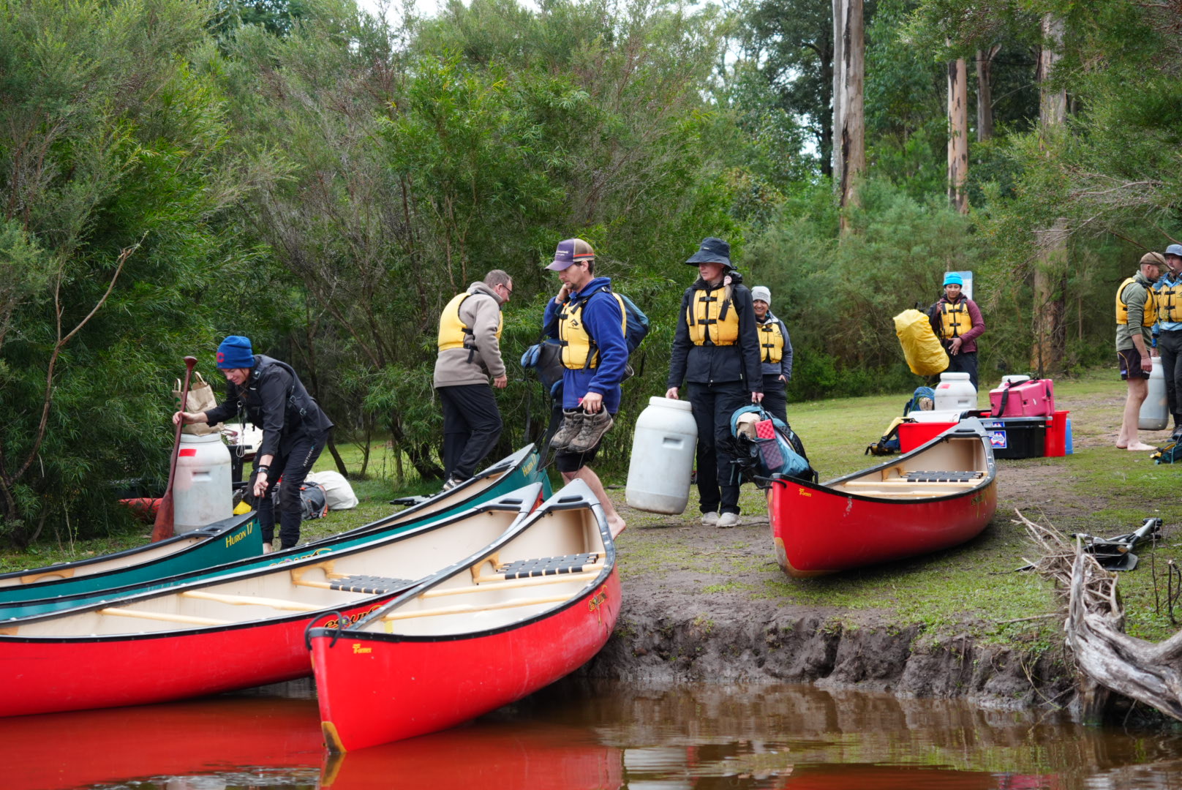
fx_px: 2119
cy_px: 395
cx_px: 591
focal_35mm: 64
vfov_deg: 21.1
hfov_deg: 31.2
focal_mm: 43
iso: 500
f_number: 3.2
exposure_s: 1/640
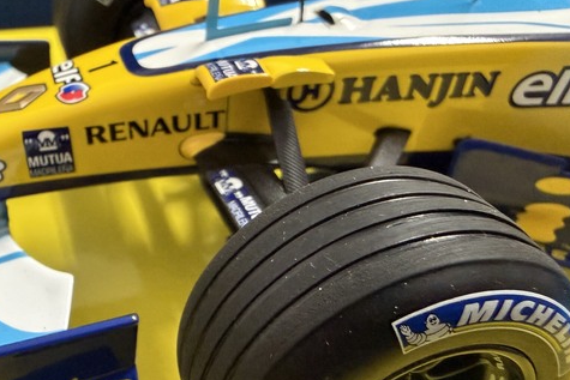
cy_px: 208
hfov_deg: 47.3
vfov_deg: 32.6
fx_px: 649
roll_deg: +1.0
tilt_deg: -26.8
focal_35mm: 41
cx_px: 245
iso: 640
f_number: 2.2
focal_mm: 2.22
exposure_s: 1/60
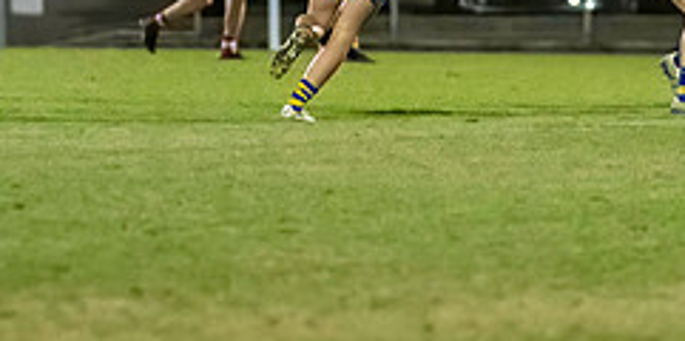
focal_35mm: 784
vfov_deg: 1.4
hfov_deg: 2.8
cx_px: 578
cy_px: -137
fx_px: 13865
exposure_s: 1/1250
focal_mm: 210
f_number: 2.8
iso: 10000
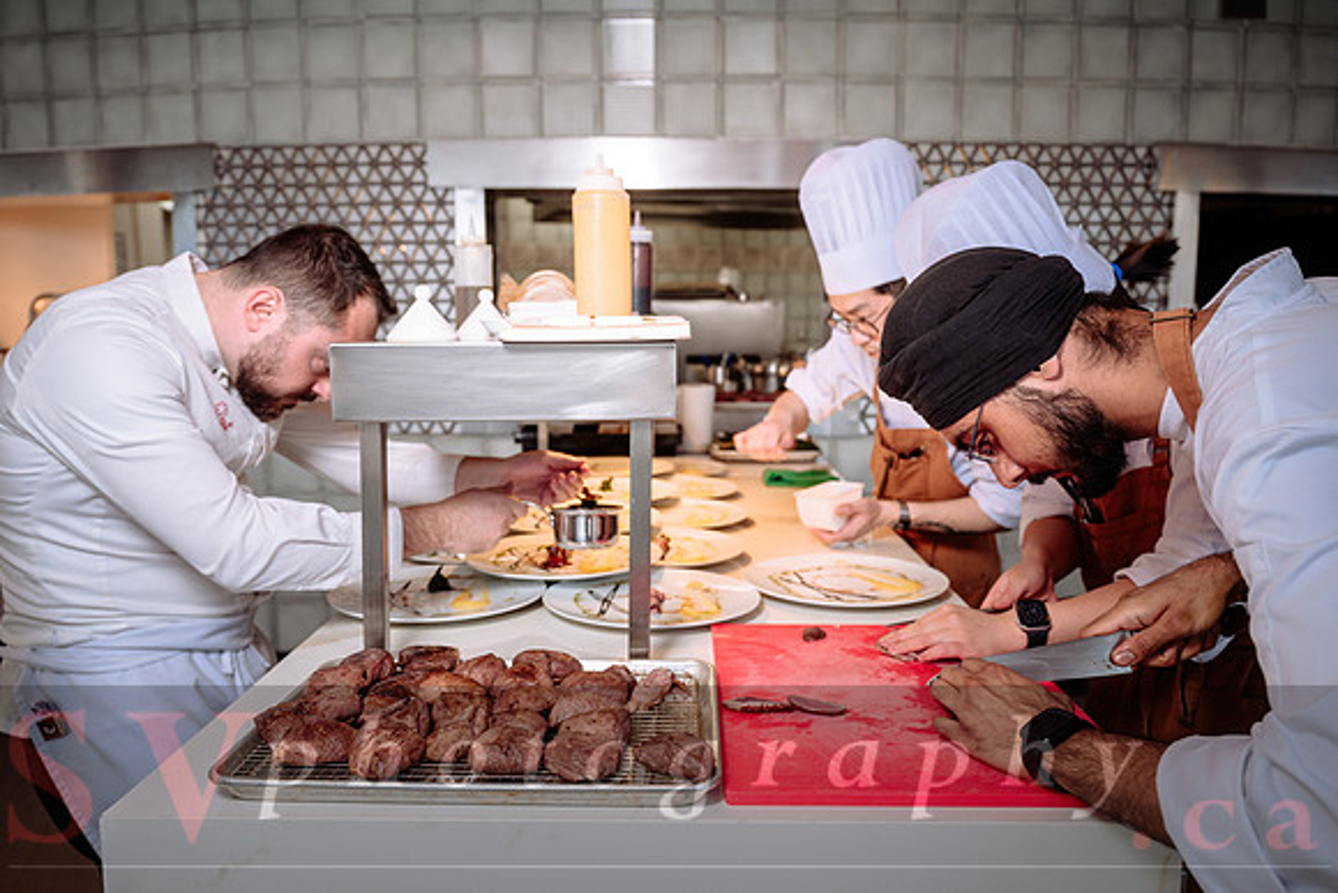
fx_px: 1059
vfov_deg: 45.7
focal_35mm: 28
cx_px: 669
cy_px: 446
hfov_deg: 64.5
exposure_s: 1/80
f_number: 4
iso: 100
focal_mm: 28.5
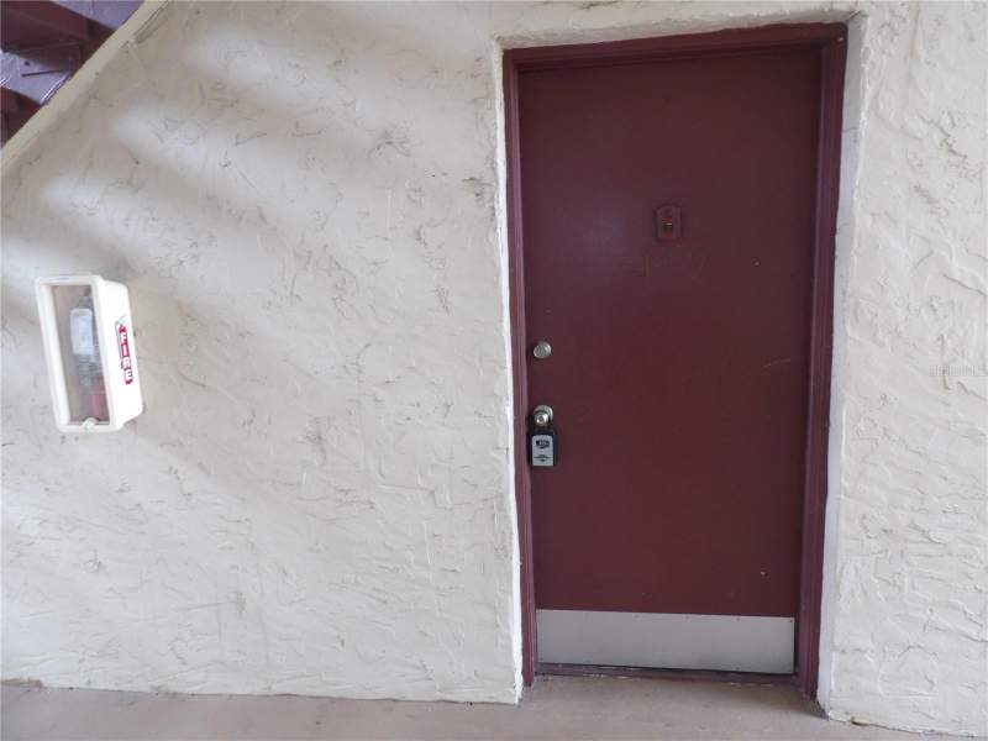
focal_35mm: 24
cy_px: 370
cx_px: 494
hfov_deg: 71.6
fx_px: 685
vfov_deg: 56.8
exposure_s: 1/33
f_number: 3.2
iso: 200
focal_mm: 4.3
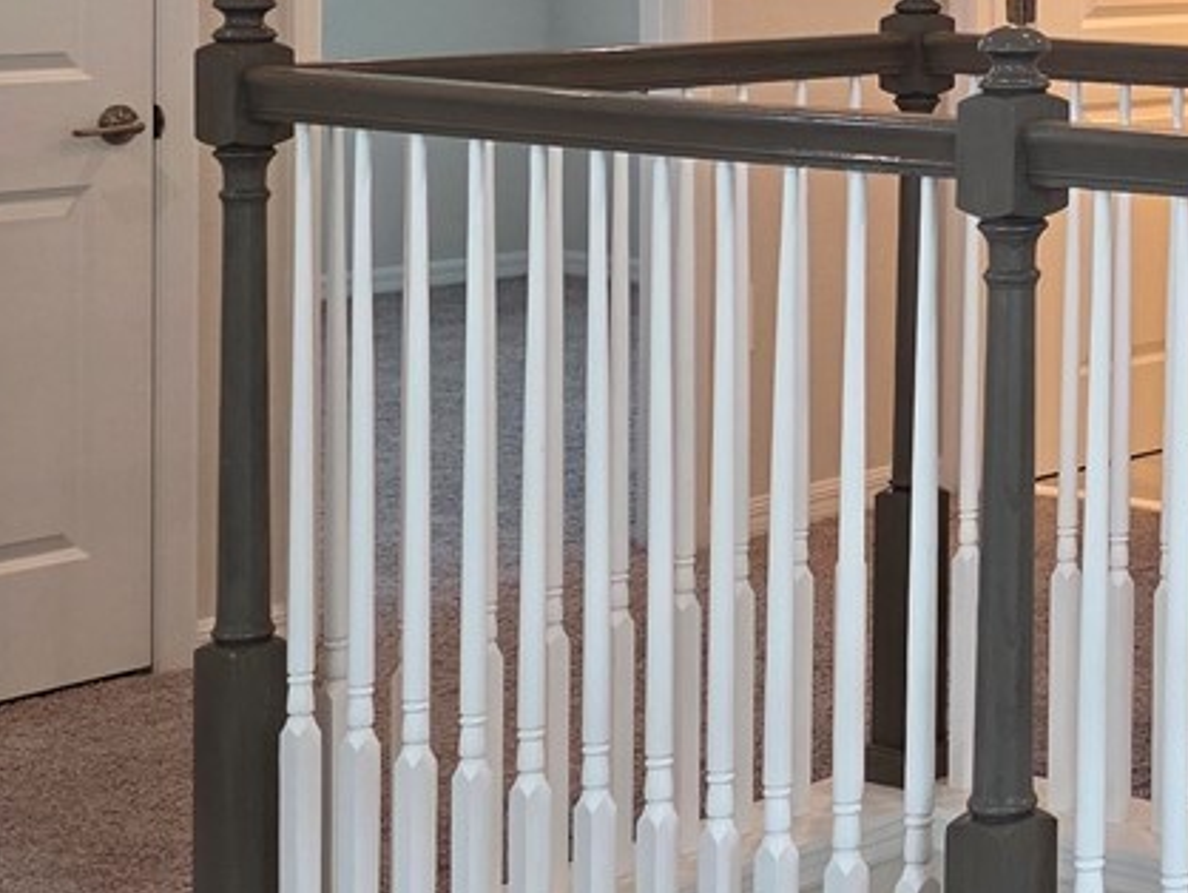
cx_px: 1697
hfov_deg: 19.8
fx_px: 3022
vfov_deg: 16.3
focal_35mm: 88
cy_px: -71
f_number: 1.7
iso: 125
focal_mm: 6.3
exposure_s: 1/120
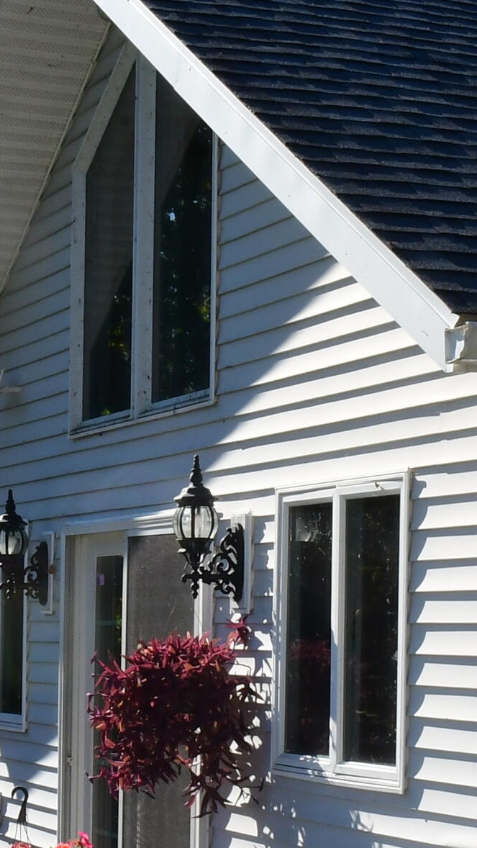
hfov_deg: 12.6
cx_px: 117
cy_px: 548
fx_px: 2158
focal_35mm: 96
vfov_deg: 22.2
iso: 500
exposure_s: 1/160
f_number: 18
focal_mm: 18
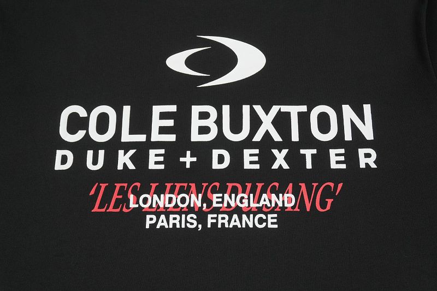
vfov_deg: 25.7
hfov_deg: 37.9
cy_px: 146
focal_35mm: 52
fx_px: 637
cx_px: 218
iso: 1000
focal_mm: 35
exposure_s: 1/160
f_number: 8
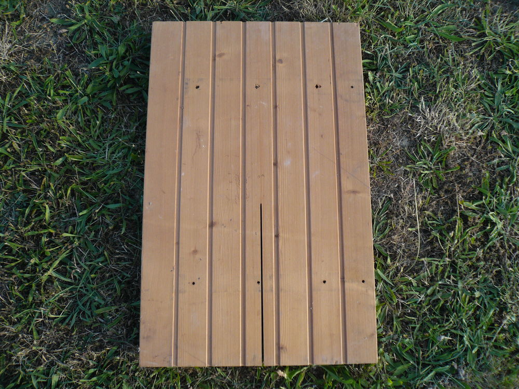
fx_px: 420
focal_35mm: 28
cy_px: 194
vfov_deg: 49.7
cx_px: 260
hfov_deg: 63.4
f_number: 2.8
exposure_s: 1/250
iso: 100
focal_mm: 4.6
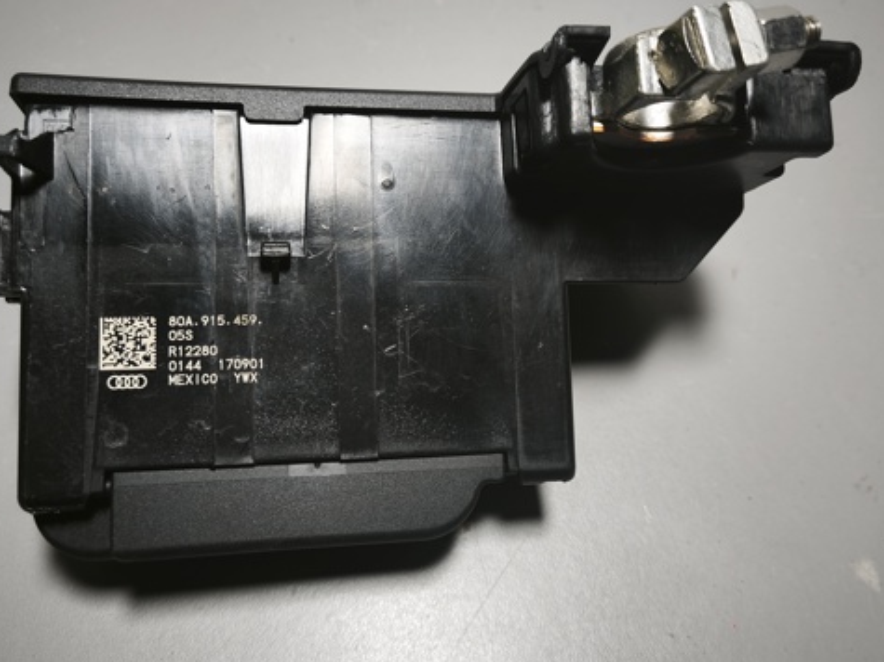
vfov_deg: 45.4
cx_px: 449
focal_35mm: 31
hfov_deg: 58.4
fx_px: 791
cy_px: 312
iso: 50
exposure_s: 1/106
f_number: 1.7
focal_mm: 5.35
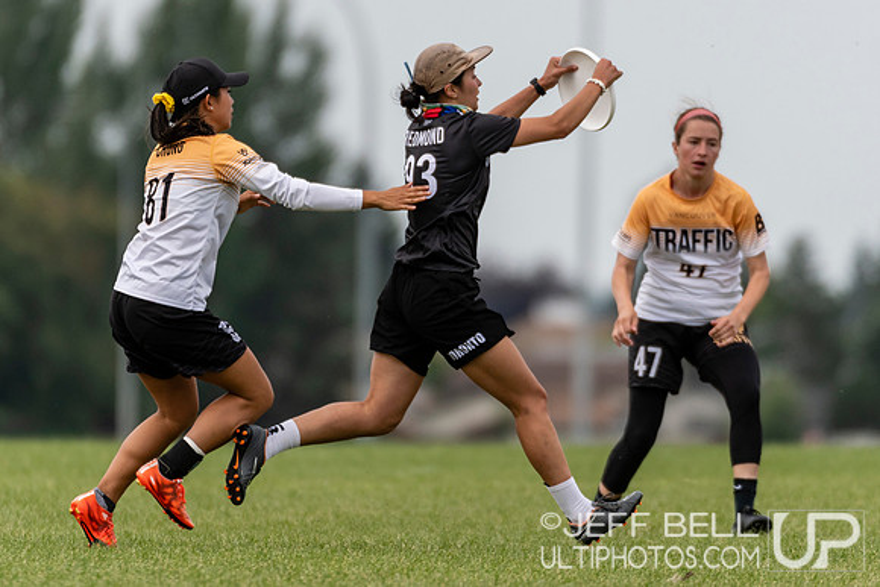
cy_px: 207
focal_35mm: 792
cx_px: 441
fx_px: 19370
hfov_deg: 2.6
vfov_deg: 1.7
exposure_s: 1/1600
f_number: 4
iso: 160
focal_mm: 400
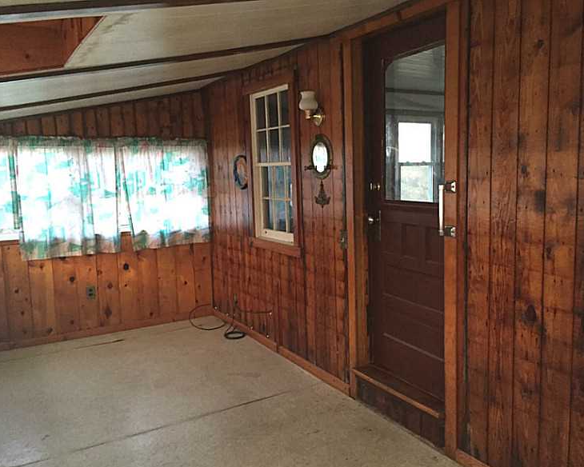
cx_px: 317
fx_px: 536
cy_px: 239
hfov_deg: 57.1
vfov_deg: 47.1
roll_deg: +0.6
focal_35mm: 31
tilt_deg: -5.8
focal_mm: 4.15
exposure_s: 1/24
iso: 250
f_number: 2.2
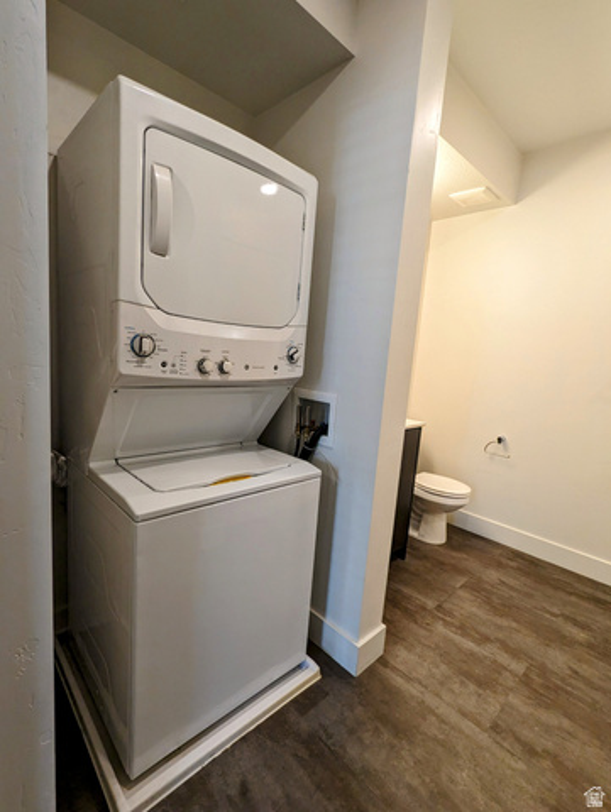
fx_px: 376
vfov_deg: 94.4
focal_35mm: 16
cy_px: 406
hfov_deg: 78.2
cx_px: 306
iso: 202
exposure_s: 1/40
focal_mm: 2.35
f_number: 2.2
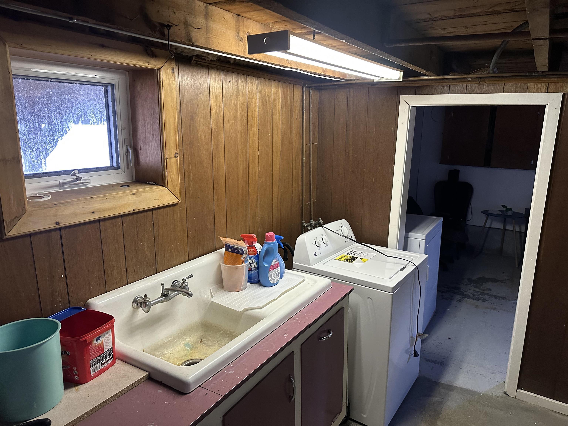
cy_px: 213
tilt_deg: -13.6
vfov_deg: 56.8
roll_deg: -1.9
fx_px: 394
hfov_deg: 71.6
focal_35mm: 24
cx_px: 284
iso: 500
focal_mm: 6.86
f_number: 1.78
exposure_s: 1/60
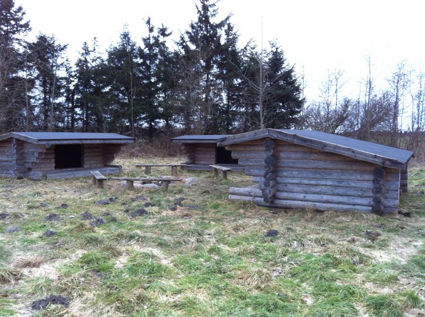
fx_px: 429
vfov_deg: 40.6
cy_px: 158
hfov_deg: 52.7
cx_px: 212
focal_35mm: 35
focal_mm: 3.85
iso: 100
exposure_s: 1/24
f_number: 2.8
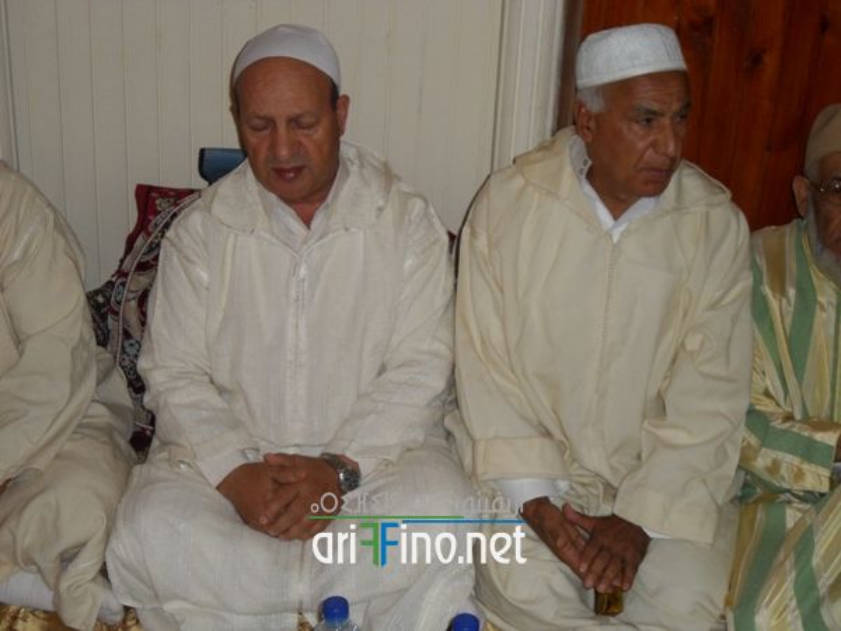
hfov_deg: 38.2
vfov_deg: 29.1
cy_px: 316
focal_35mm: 50
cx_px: 420
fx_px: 1215
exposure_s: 1/45
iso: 240
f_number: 4.7
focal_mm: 9.3
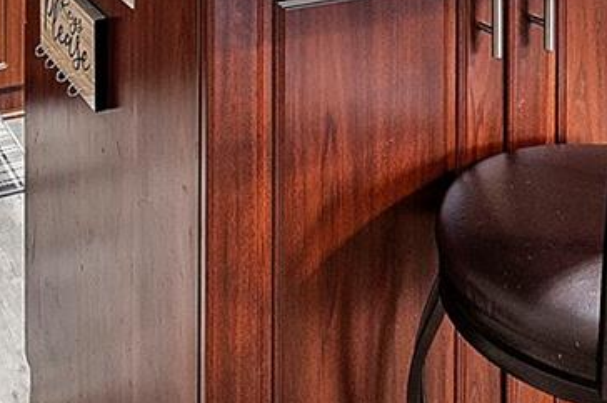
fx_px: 1112
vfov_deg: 16.9
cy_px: -330
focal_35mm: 66
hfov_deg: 30.5
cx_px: 315
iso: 250
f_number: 7.1
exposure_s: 1/6
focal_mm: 10
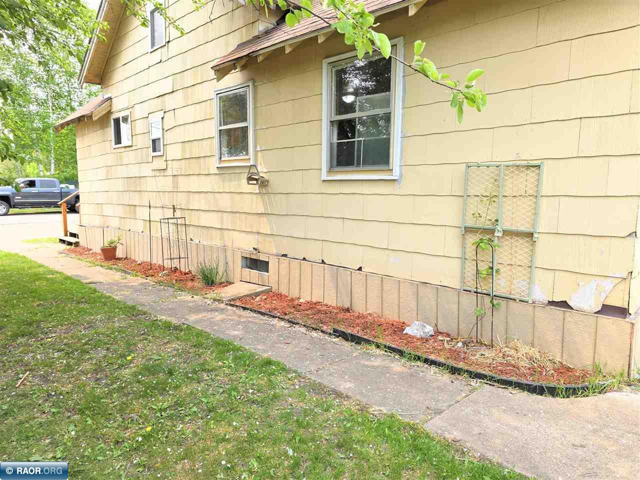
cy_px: 240
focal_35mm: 23
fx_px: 425
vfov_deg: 58.9
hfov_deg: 73.9
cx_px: 320
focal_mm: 6.3
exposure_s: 1/1343
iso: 80
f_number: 1.7
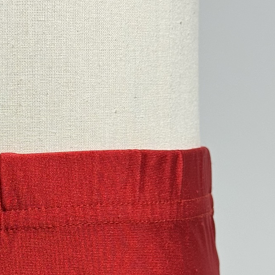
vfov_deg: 13.0
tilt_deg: -5.9
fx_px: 1177
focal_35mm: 131
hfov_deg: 13.1
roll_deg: +0.1
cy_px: 315
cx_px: -14
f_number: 1.78
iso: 80
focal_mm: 6.76
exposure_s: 1/100
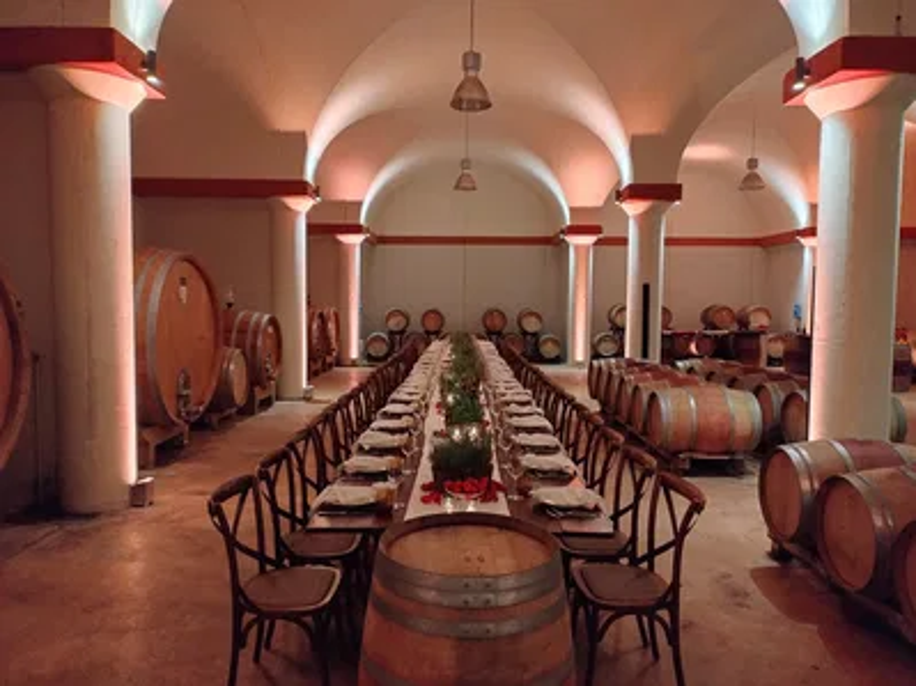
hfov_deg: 69.4
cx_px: 458
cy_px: 343
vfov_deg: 54.9
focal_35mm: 25
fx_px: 661
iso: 1534
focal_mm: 4.71
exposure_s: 1/24
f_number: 1.7
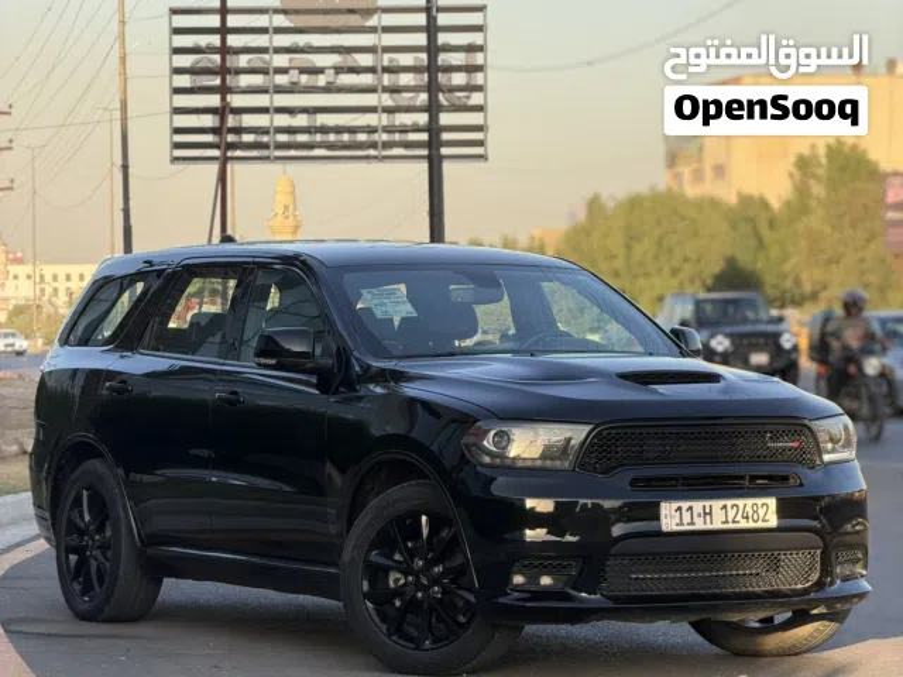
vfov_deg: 14.8
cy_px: 338
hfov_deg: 19.6
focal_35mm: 100
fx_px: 2609
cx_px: 452
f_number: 2.8
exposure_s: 1/324
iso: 50
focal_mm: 16.89
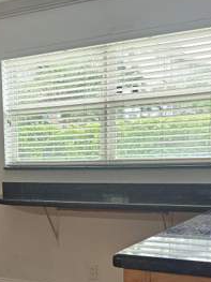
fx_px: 455
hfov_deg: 26.0
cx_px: 73
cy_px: 226
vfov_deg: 33.4
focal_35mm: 56
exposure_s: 1/120
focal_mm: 5.4
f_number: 1.8
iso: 125
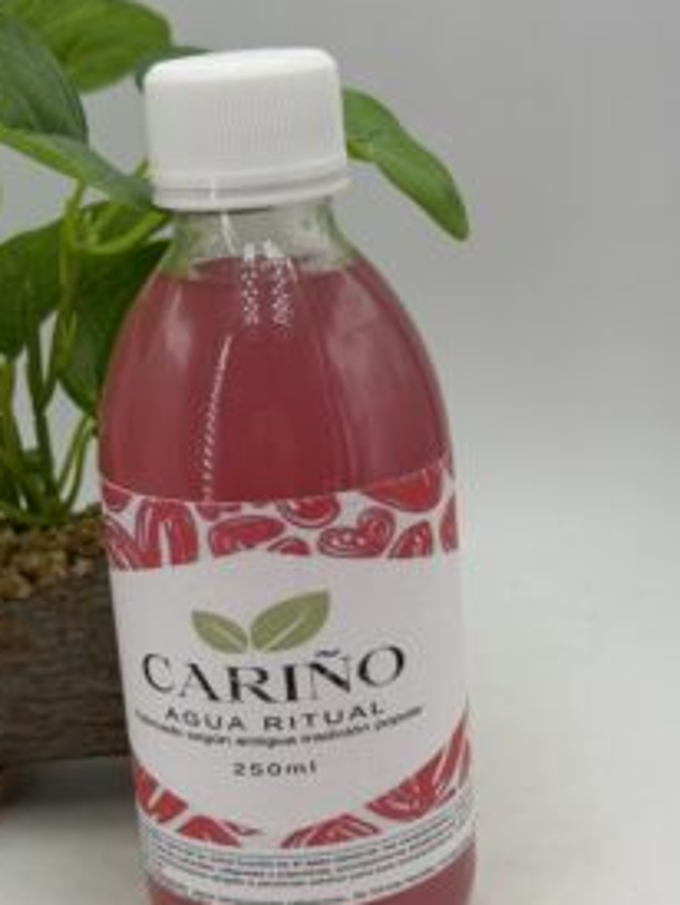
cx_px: 314
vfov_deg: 27.7
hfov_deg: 21.0
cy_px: 548
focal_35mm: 70
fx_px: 1831
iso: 64
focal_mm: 6.76
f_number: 1.78
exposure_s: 1/2033
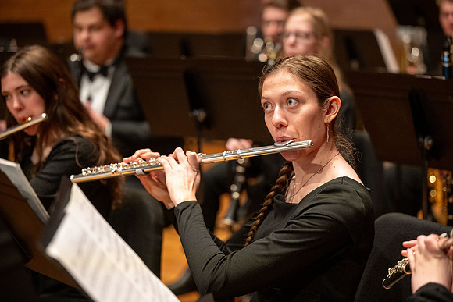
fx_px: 1208
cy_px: 151
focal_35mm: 96
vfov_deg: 14.3
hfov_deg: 21.2
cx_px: 226
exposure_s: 1/500
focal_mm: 96
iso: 2500
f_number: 2.8
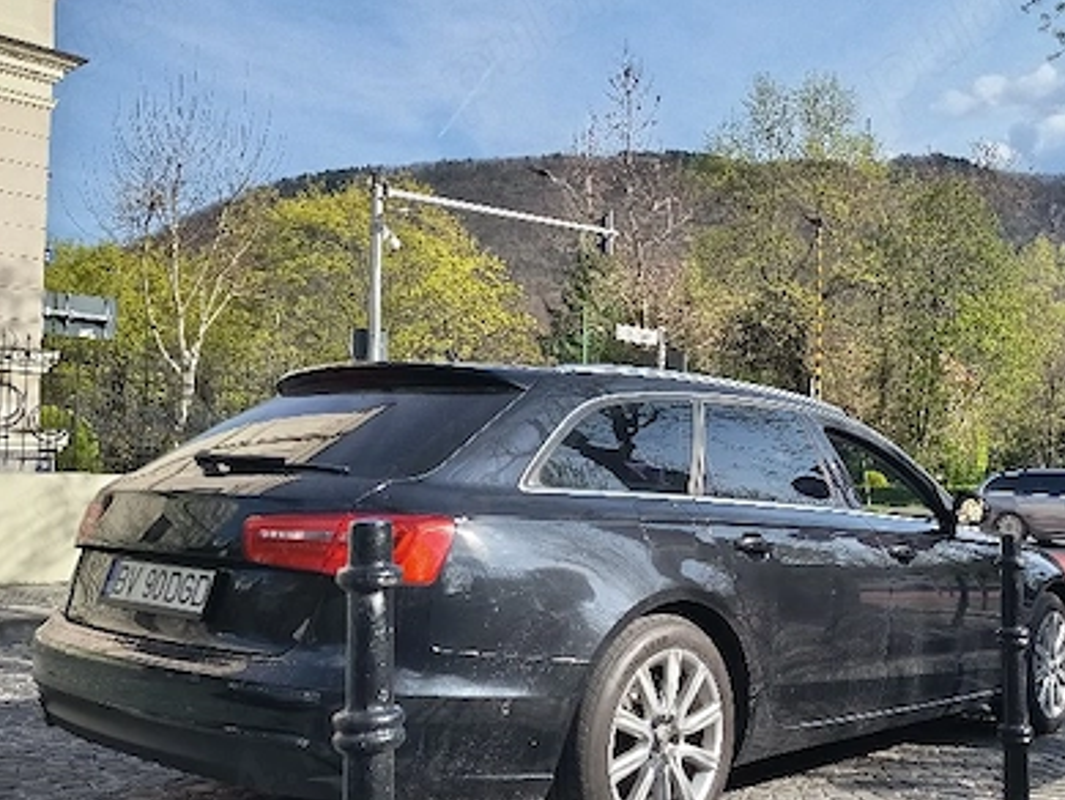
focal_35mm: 37
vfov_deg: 38.7
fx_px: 1139
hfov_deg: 49.1
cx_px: 726
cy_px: 414
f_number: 1.7
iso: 51
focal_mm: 5.27
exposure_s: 1/400
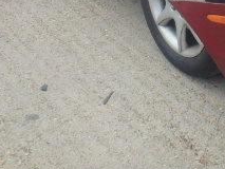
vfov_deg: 16.3
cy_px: -73
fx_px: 546
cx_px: 284
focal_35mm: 84
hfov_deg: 21.3
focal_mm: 5
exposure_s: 1/320
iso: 125
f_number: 3.9
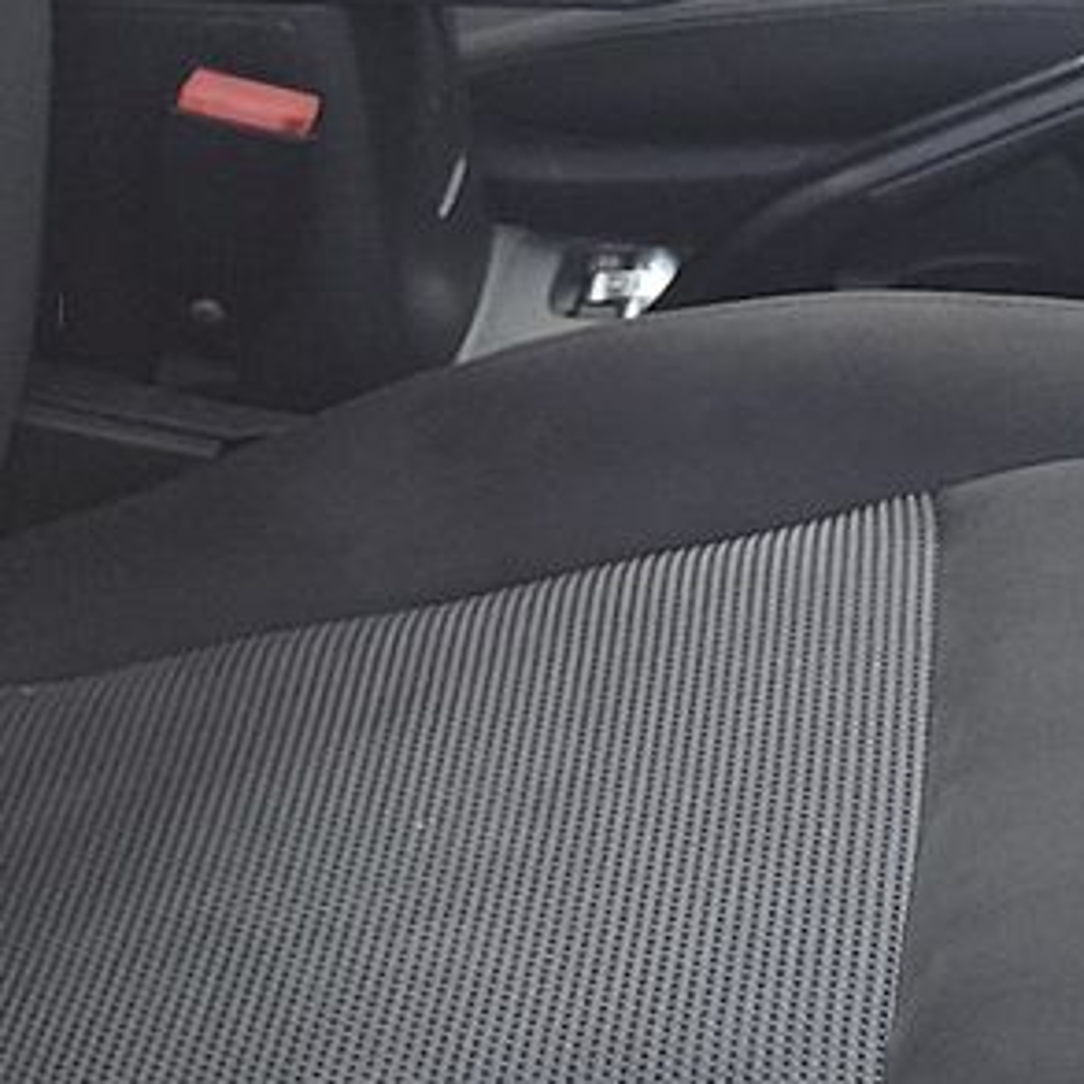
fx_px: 4110
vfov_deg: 14.6
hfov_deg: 14.3
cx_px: 1480
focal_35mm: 116
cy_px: -211
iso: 95
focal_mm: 6.7
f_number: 1.8
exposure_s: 1/119
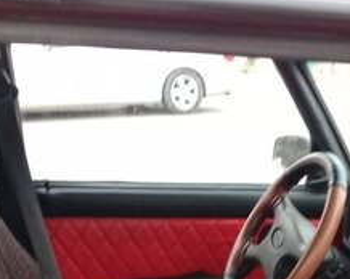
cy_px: 386
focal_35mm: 69
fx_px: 714
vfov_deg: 19.9
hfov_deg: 27.2
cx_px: 263
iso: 80
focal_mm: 3.3
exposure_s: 1/33
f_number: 2.2
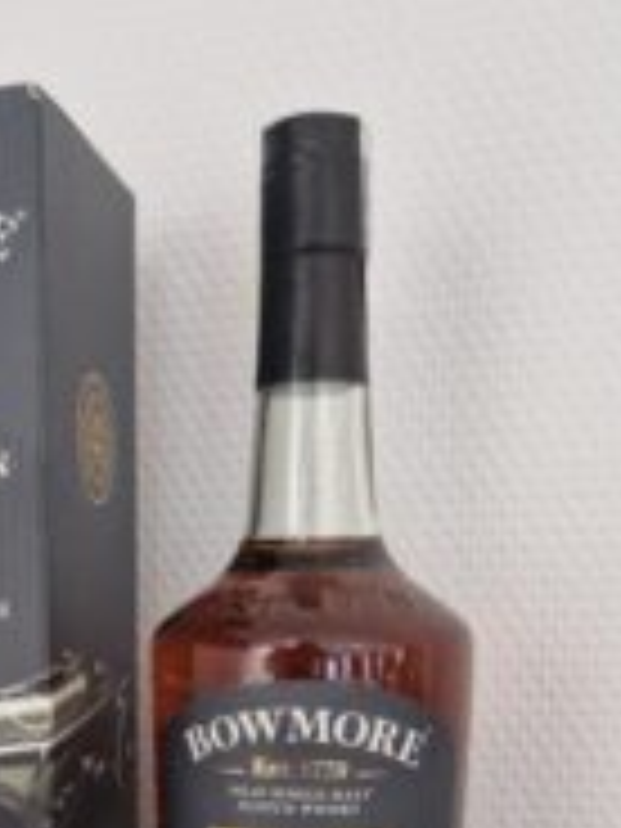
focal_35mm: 50
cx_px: 122
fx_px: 1196
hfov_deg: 28.5
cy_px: 752
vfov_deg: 35.8
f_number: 1.8
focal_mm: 5.4
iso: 1000
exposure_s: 1/100
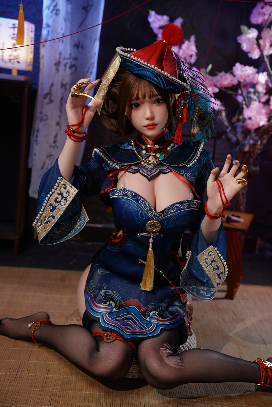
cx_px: 136
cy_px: 204
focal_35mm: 53
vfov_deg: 37.5
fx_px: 601
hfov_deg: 25.5
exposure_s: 1/100
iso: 320
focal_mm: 53
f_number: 3.2
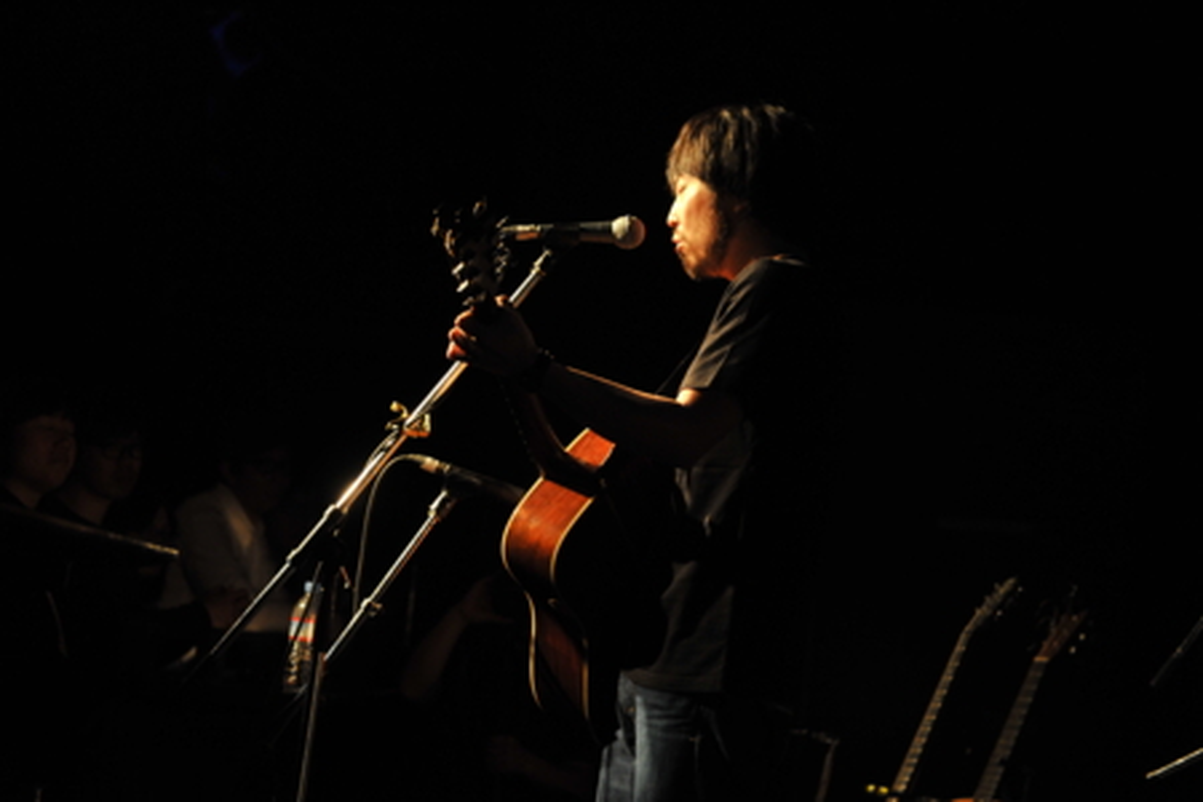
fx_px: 2339
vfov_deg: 19.5
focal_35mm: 70
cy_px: 401
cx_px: 602
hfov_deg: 28.8
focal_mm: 70
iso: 3200
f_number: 3.5
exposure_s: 1/50
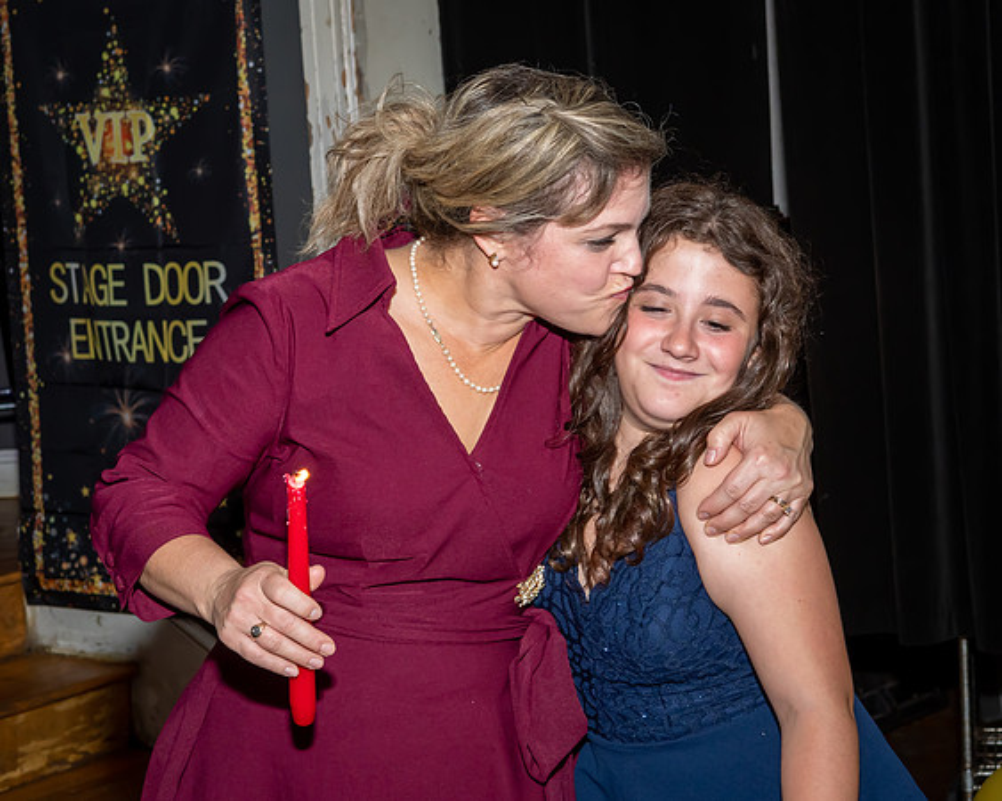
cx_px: 597
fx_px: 2688
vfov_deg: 16.9
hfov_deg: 21.1
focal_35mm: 91
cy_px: 341
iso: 500
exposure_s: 1/250
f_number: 6.3
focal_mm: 44
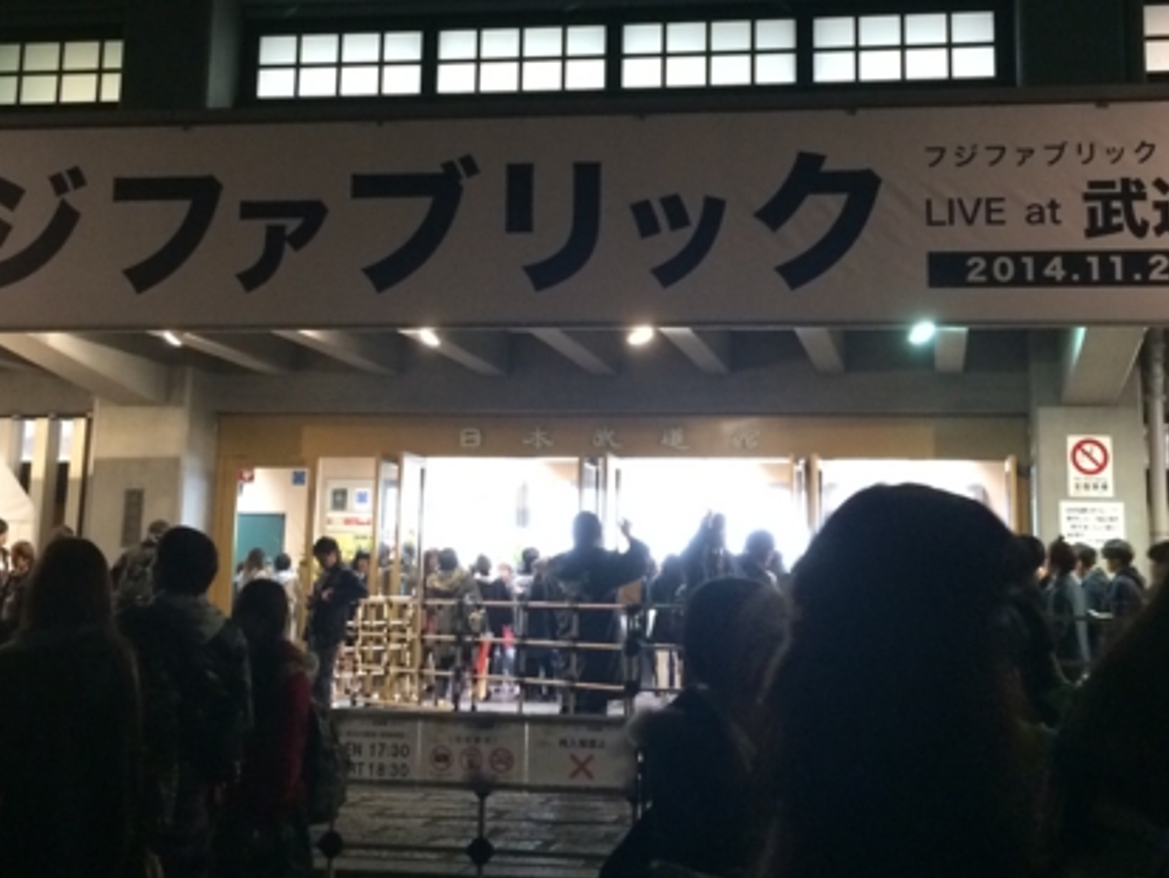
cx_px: 593
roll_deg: -0.4
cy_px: 181
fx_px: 1892
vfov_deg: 25.7
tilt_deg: +12.8
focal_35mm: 56
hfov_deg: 34.3
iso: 320
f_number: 2.2
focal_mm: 4.15
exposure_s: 1/24
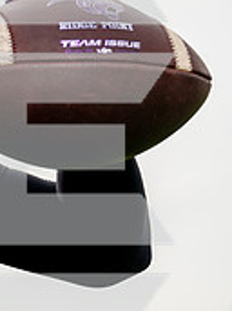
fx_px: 1199
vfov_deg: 14.7
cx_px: -286
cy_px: 150
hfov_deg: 9.9
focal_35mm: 134
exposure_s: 1/640
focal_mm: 41
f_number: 5.6
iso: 100
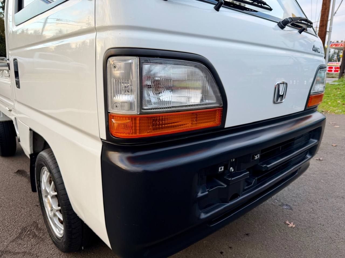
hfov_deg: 71.6
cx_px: 172
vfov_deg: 56.8
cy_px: 129
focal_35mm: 24
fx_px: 239
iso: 50
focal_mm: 6.76
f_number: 1.78
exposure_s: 1/133
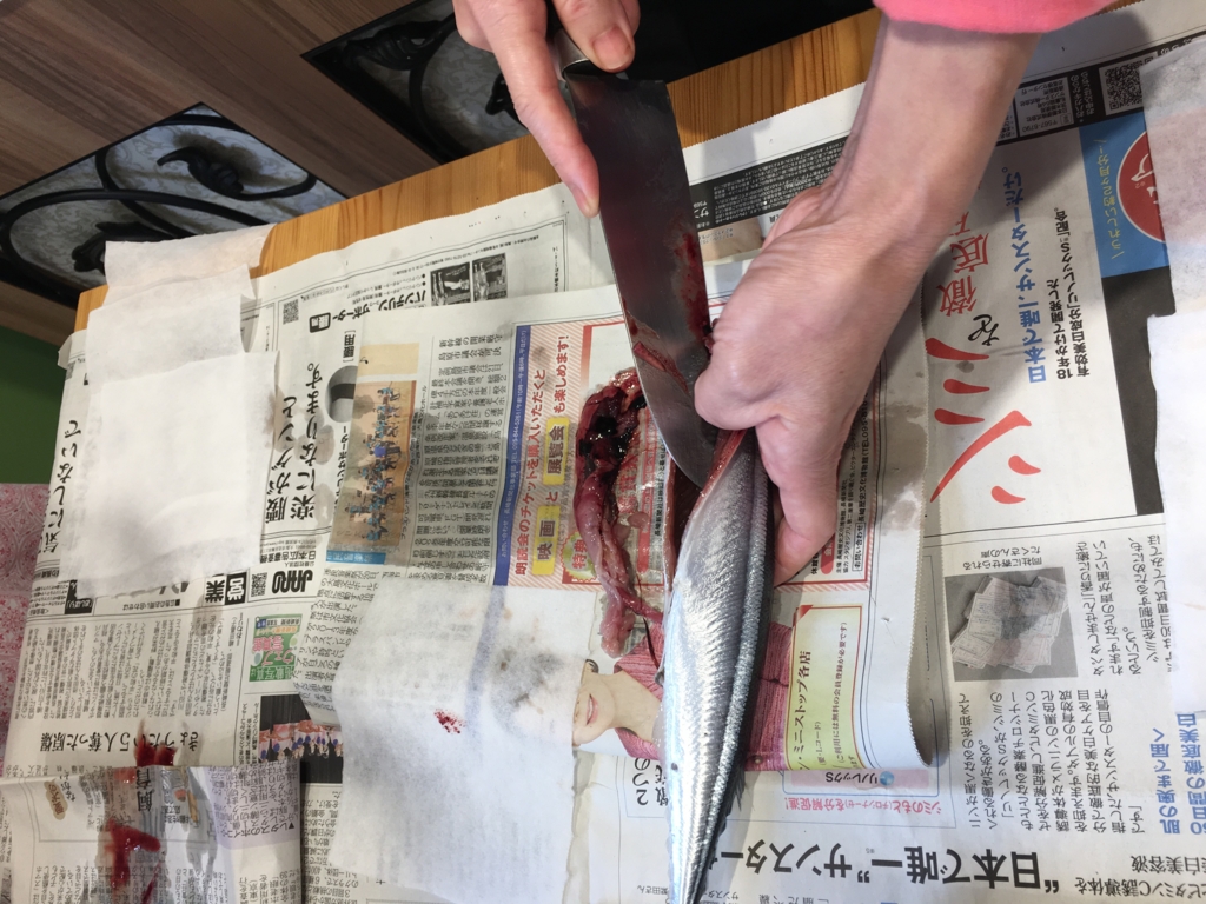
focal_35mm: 29
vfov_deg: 48.2
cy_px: 452
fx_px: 1010
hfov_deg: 61.7
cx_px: 603
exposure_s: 1/60
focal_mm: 4.15
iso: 32
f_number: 2.2
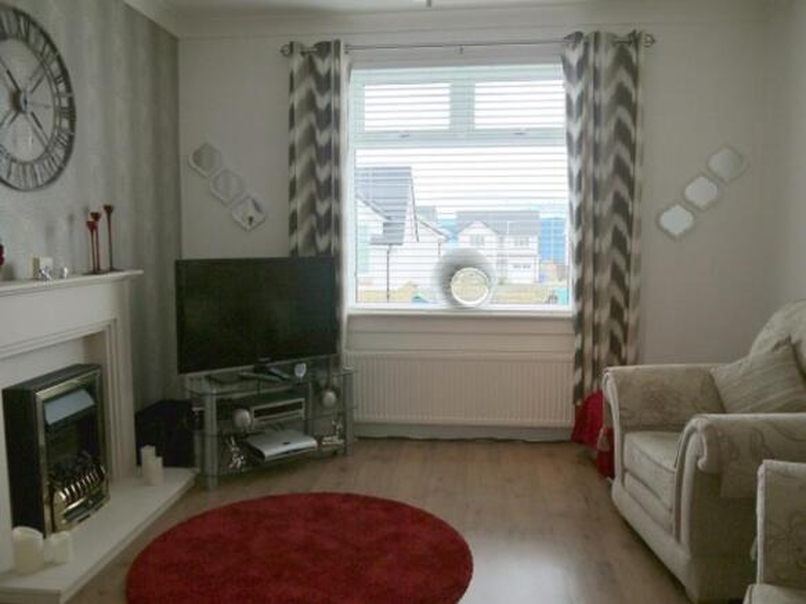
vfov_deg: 49.7
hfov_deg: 63.5
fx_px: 652
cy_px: 302
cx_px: 403
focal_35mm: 28
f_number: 4.5
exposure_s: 1/125
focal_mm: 14
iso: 160
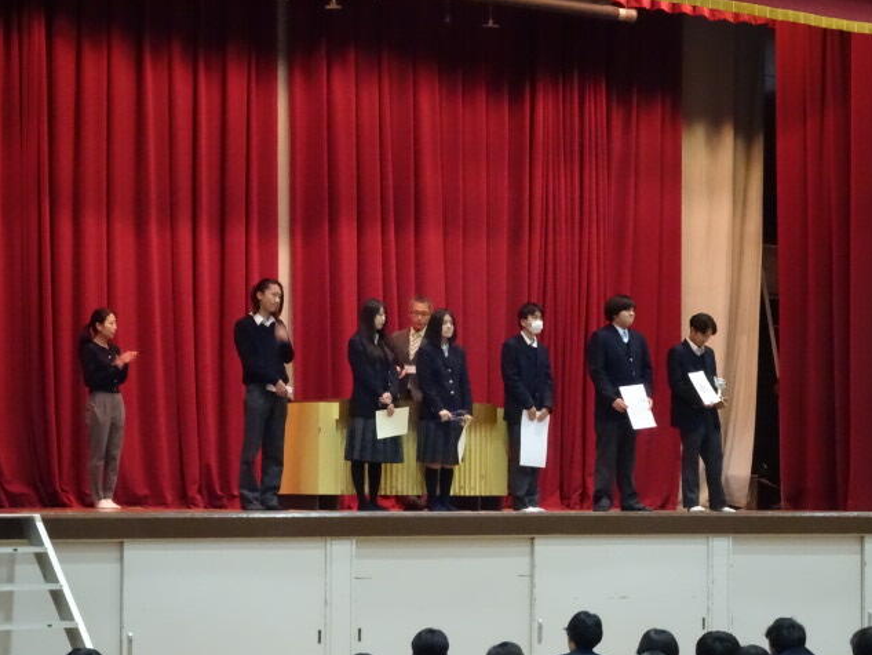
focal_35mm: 97
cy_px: 327
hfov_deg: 20.2
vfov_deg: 15.2
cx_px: 438
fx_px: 2444
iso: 3200
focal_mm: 16.5
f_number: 5
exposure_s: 1/25
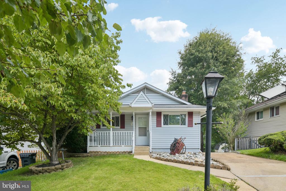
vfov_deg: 81.2
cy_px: 96
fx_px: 111
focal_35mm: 14
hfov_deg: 104.2
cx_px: 143
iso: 100
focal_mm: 14
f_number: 8
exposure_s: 1/160
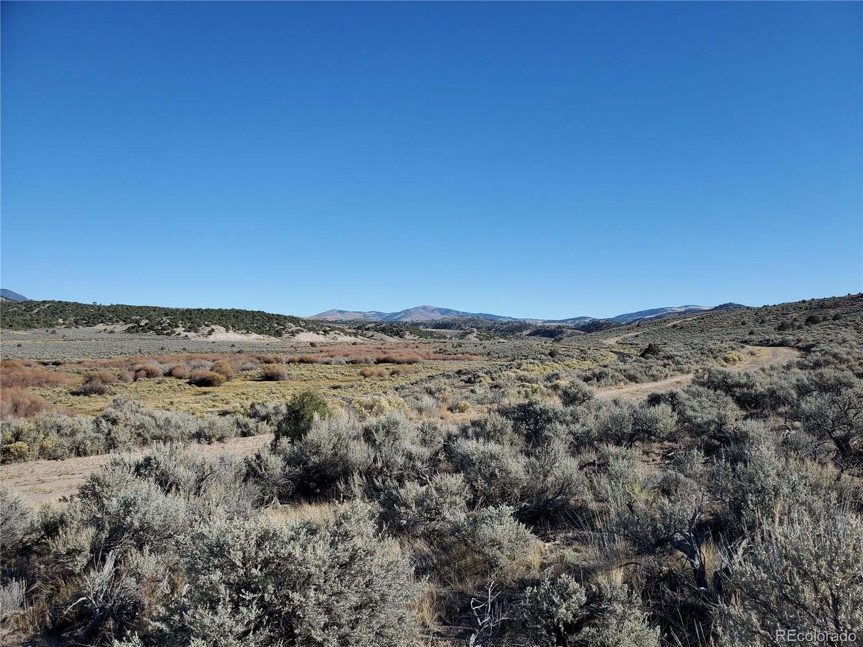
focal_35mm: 26
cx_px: 432
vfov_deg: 53.1
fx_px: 648
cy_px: 324
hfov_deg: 67.3
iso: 50
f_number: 2.4
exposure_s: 1/1344
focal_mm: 4.3
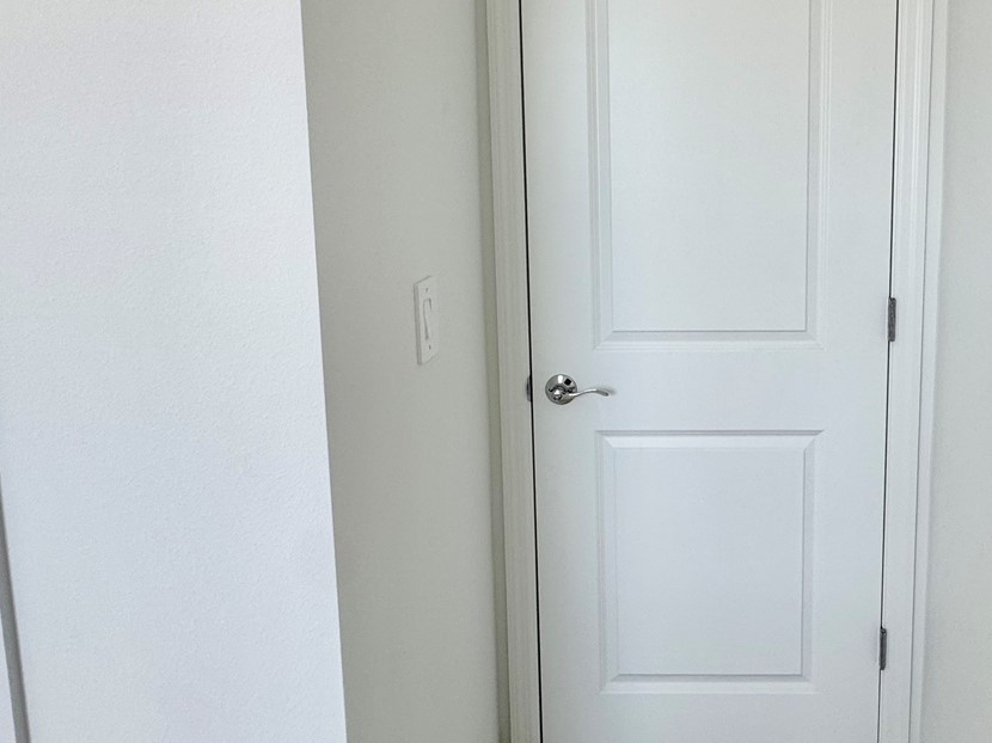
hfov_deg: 63.1
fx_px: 774
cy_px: 247
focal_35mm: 27
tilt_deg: -6.8
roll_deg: +0.6
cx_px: 688
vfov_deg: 50.4
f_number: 2.2
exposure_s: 1/120
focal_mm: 2.22
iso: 64
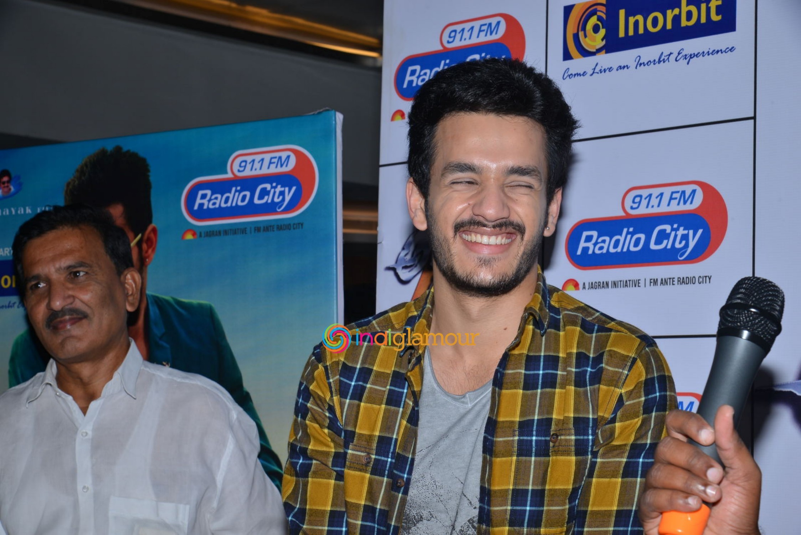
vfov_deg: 18.2
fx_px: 1669
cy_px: 268
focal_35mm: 75
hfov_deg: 27.0
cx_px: 400
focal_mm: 75
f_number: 13
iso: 250
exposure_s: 1/125
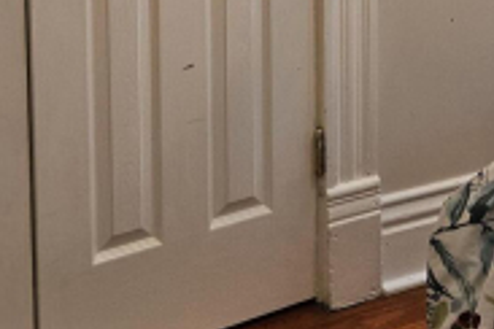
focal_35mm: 87
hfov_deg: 23.4
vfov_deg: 14.3
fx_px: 1194
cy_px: -209
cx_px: 211
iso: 250
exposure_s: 1/120
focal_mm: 5.4
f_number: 1.8
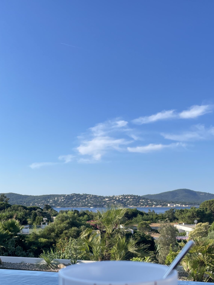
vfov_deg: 41.4
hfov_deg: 32.7
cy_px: 222
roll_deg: +0.7
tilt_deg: -2.7
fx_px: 363
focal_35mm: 44
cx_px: 78
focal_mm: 4.2
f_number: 1.6
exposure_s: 1/1171
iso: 32
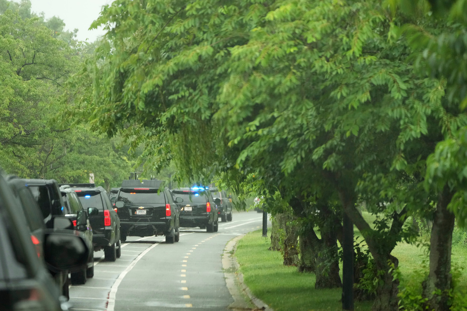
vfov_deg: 6.1
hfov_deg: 9.2
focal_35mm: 224
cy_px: 156
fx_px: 2905
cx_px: 234
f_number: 5.6
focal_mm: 224
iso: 4000
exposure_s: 1/1250
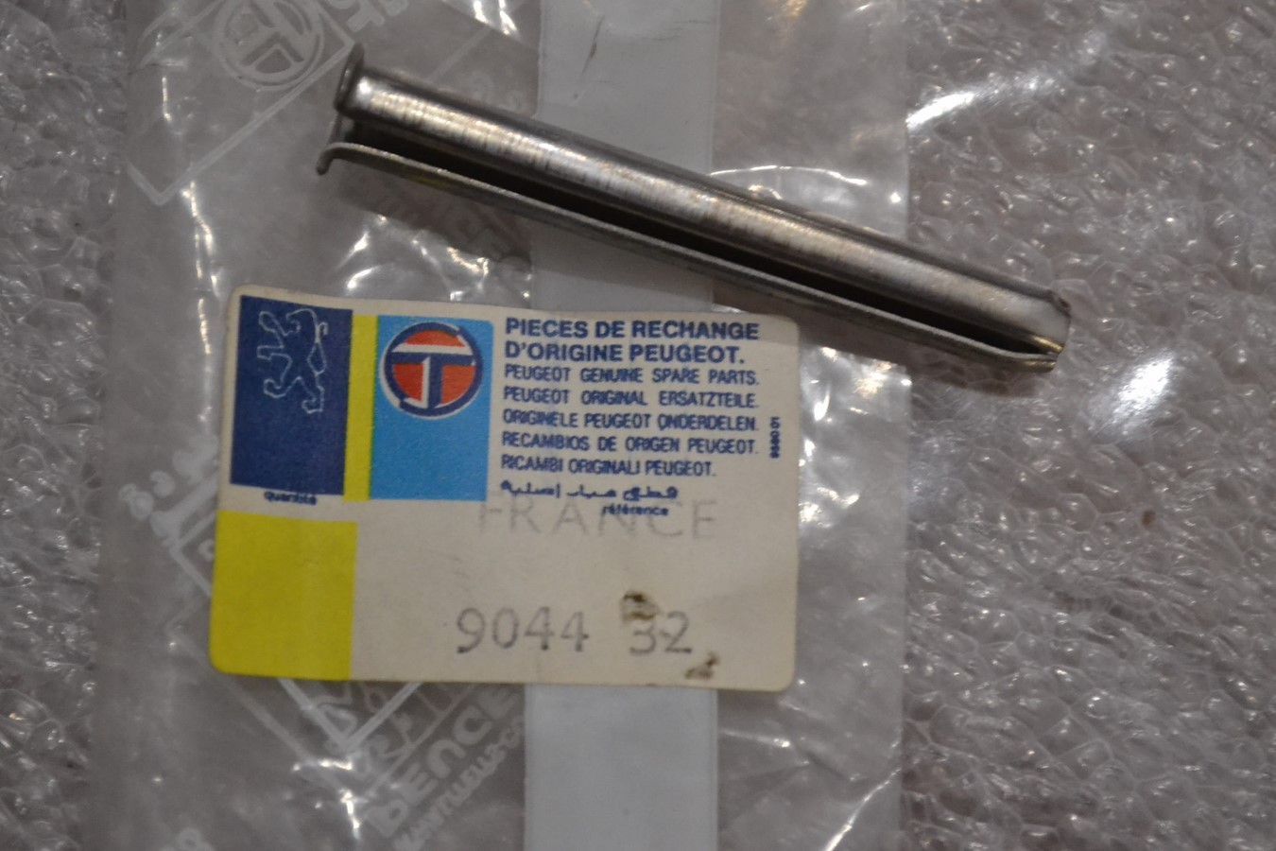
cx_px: 638
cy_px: 426
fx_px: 2764
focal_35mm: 78
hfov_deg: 26.0
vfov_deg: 17.5
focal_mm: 52
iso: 3200
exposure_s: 1/30
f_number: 5.6
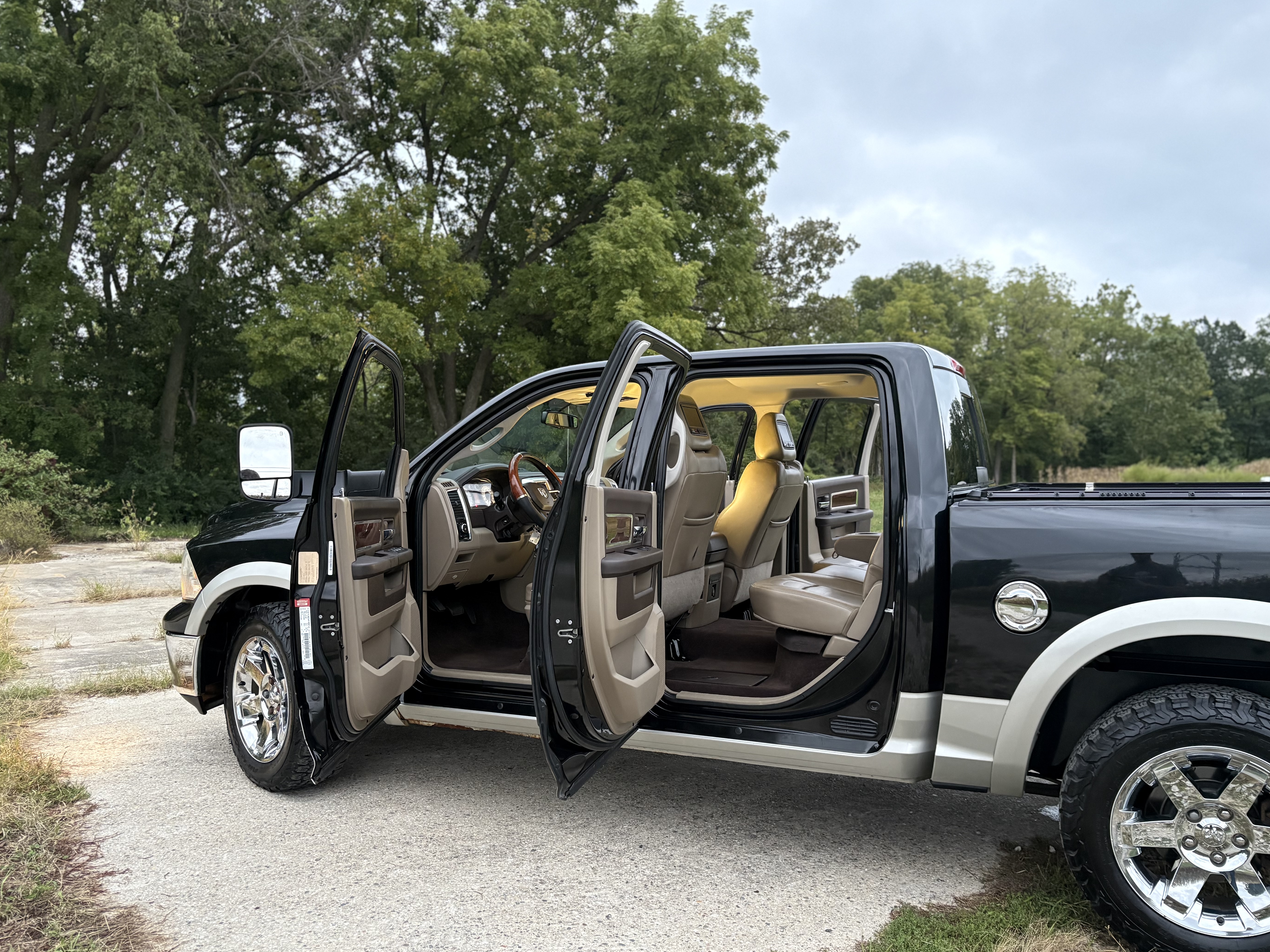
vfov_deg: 51.4
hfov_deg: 65.3
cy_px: 485
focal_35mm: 27
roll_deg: +0.5
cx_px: 639
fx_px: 991
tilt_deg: -0.6
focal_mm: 5.96
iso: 320
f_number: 1.6
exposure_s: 1/60
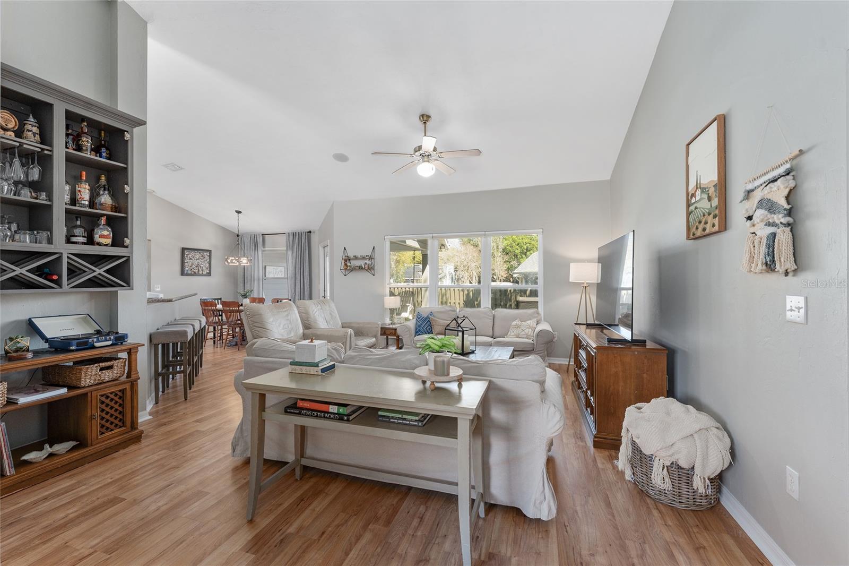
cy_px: 283
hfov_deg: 100.4
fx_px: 354
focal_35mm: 15
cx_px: 424
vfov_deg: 77.3
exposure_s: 1/8
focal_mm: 15
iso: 400
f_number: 7.1
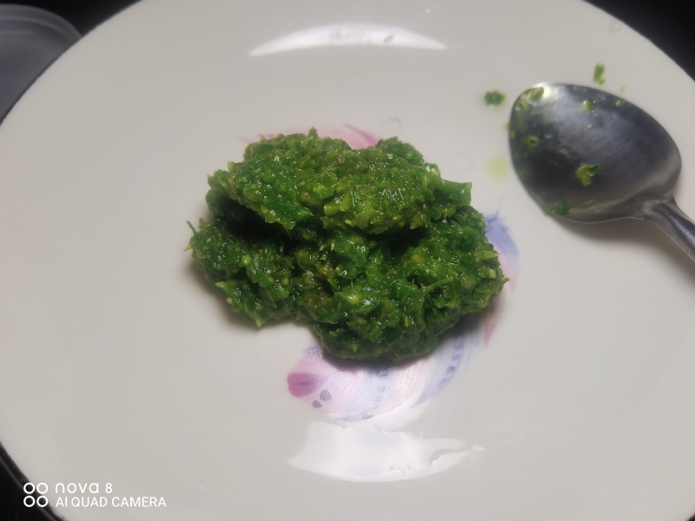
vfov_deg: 51.4
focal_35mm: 27
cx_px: 348
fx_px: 542
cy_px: 260
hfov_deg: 65.3
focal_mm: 4.94
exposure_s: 1/100
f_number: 1.9
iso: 50
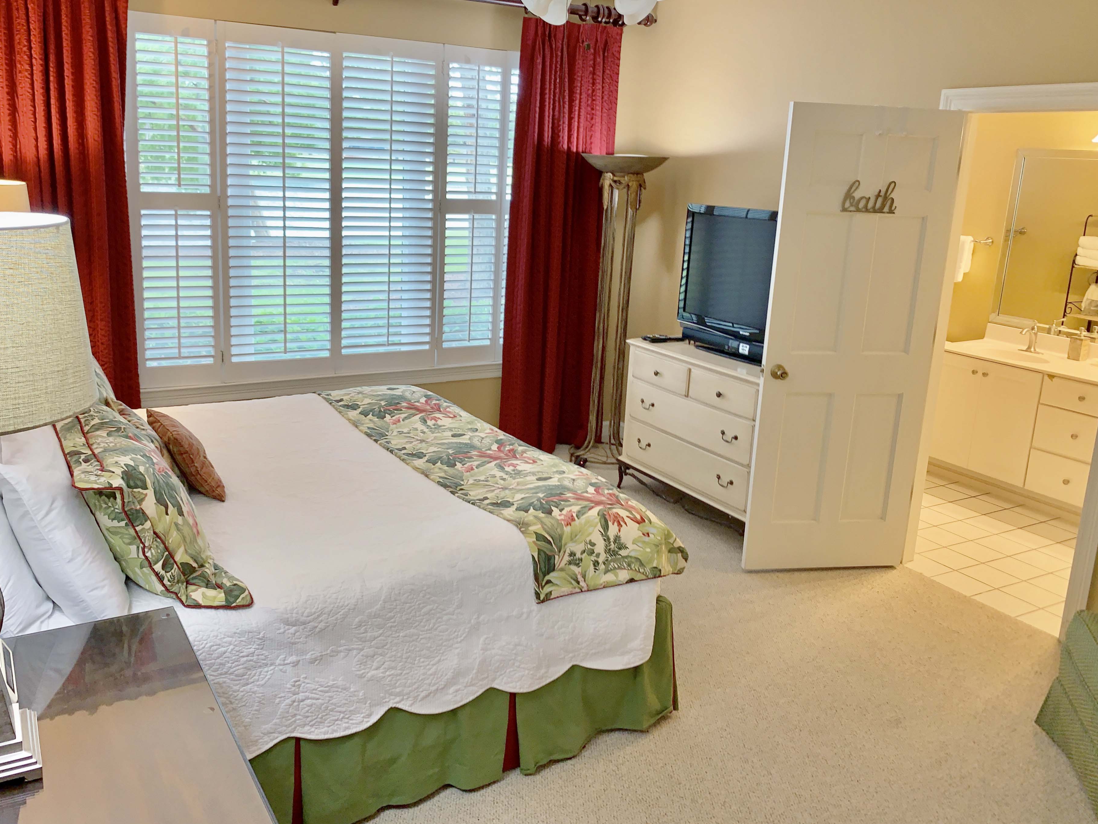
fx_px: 920
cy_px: 381
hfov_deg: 61.6
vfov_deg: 48.2
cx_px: 504
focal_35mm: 29
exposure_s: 1/60
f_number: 1.8
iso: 64
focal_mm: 4.25
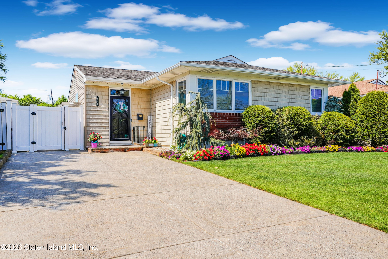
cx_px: 194
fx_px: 280
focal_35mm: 26
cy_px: 130
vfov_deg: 49.6
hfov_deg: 69.4
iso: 100
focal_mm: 26
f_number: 10
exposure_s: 1/160
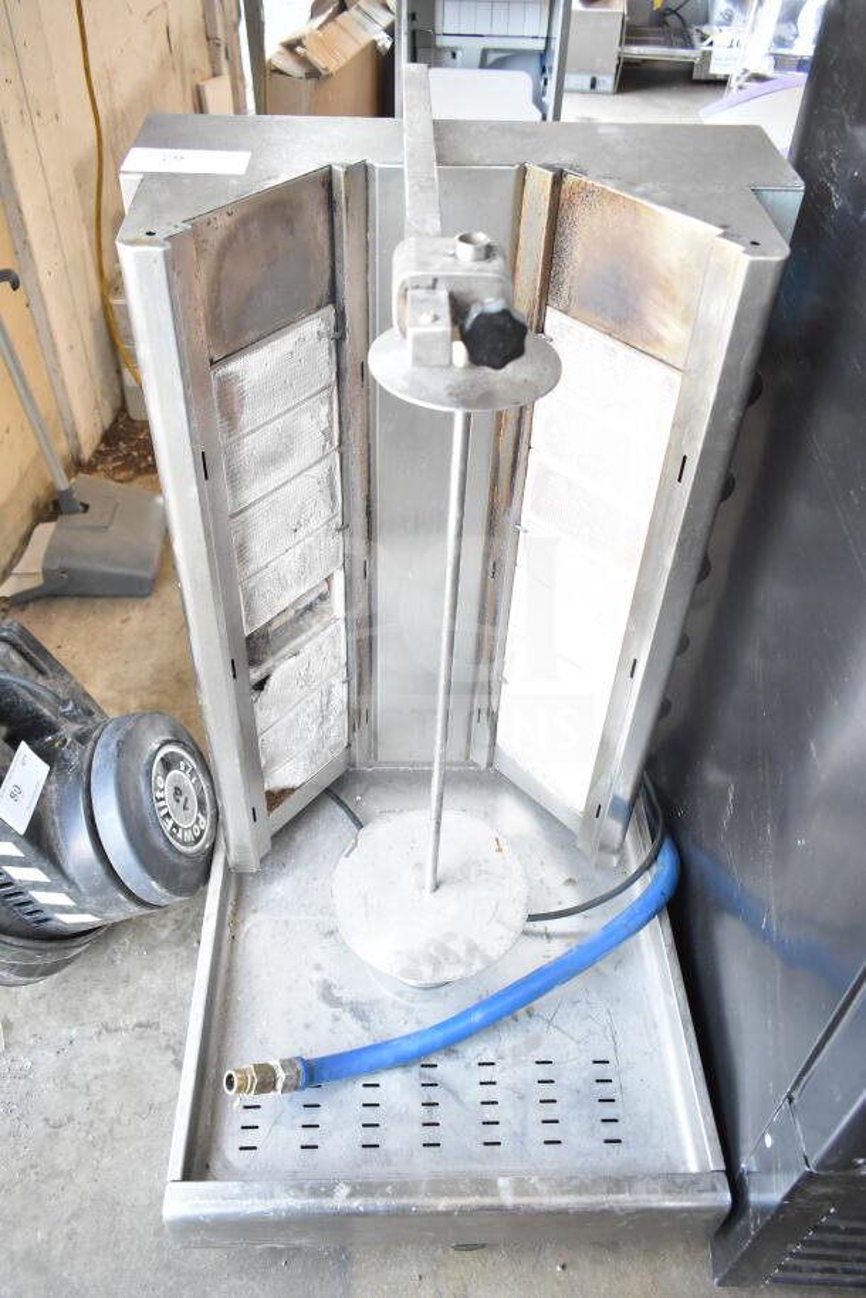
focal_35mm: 27
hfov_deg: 48.0
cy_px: 649
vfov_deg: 67.4
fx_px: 973
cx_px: 433
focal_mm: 18
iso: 1600
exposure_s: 1/100
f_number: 3.8
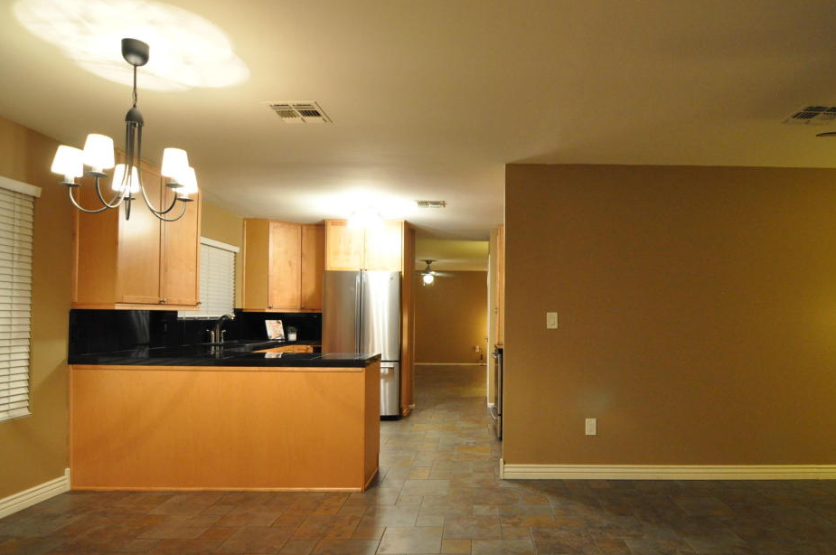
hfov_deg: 81.7
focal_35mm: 21
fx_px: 478
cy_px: 308
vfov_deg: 60.1
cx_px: 484
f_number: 2.8
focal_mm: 11
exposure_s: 1/15
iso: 1600
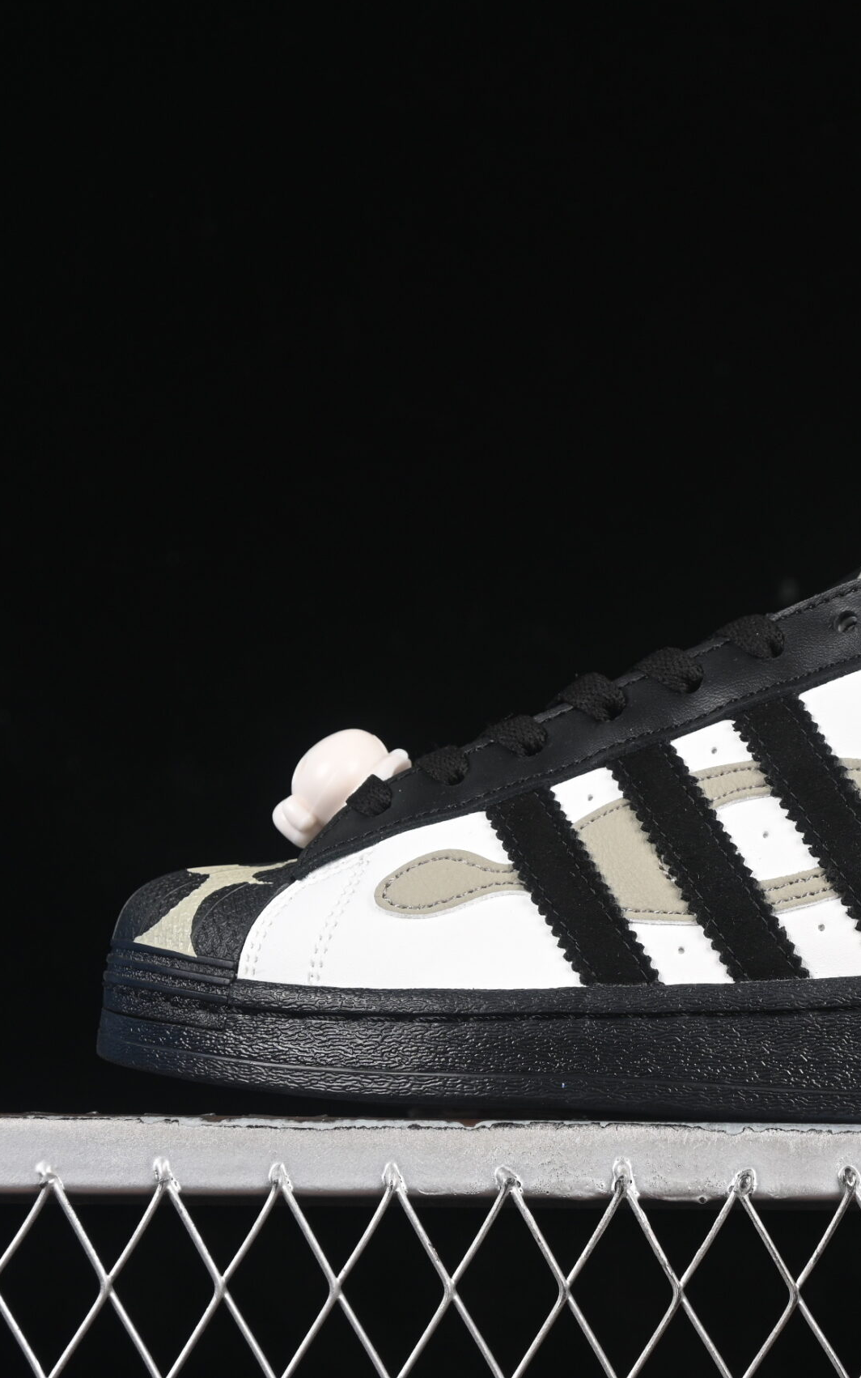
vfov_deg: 18.1
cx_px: 761
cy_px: 688
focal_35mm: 115
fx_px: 4317
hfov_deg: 11.3
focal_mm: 50
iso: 160
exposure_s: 1/60
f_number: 6.3
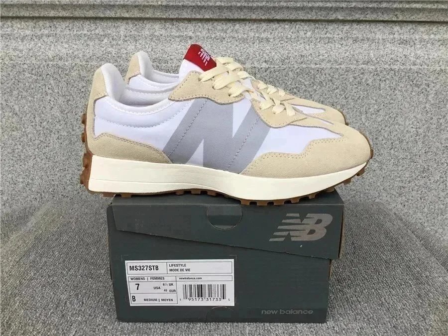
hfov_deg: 58.4
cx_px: 224
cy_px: 168
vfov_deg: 45.4
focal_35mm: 31
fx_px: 401
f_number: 2.4
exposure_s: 1/165
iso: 25
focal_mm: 3.3
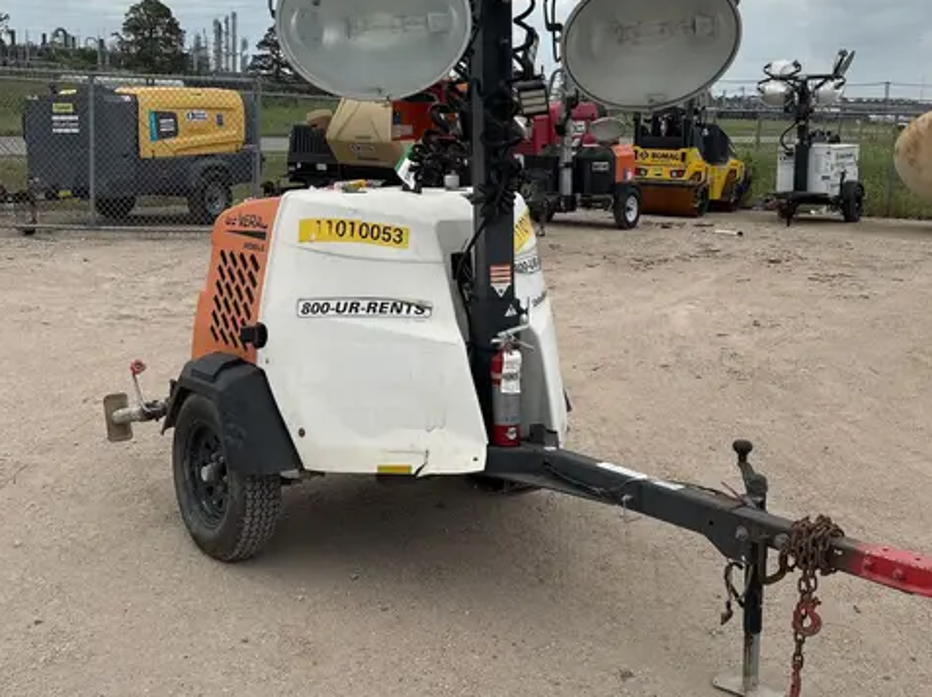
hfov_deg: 46.8
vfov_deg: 35.7
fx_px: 1076
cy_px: 266
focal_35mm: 40
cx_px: 508
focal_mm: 5.96
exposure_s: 1/4425
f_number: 1.6
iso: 50
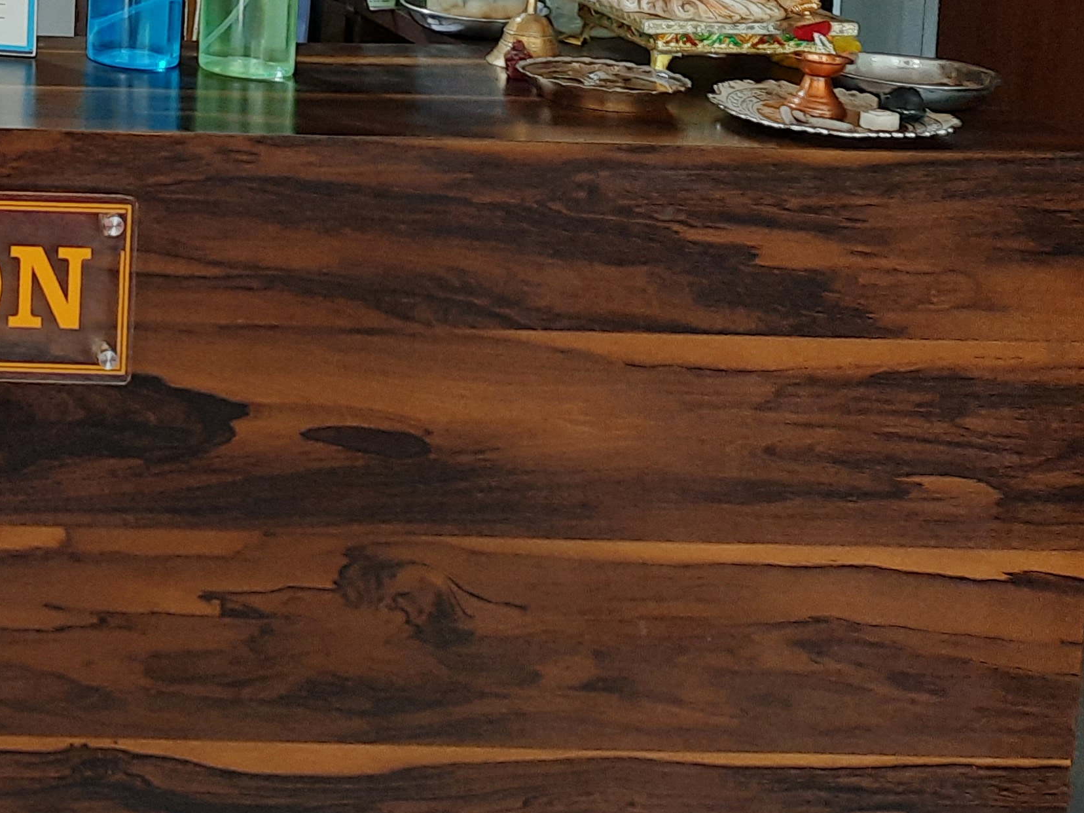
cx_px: -427
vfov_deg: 20.3
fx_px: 2098
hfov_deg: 24.3
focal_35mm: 67
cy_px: -211
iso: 160
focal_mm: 5.23
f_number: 1.8
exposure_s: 1/50
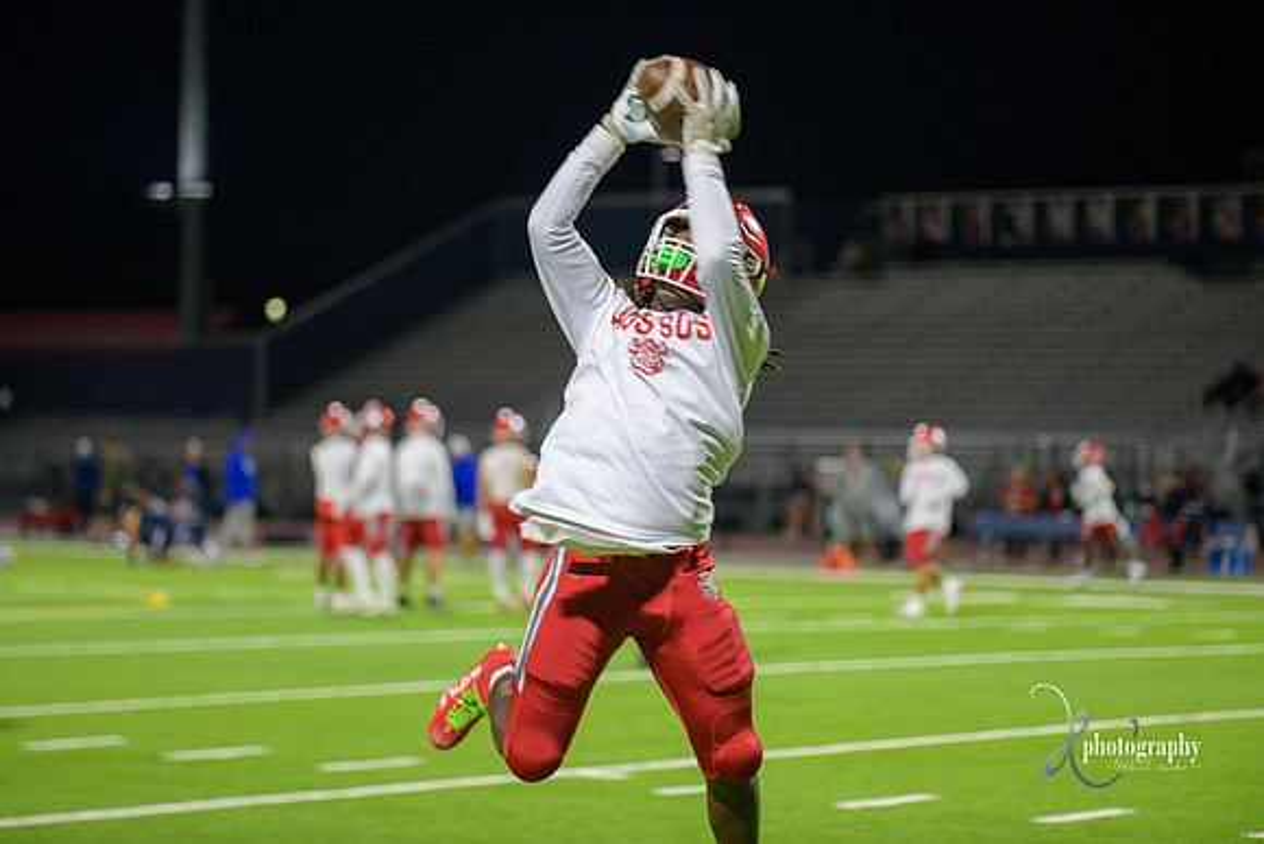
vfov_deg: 11.4
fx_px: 4214
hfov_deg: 17.1
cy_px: 422
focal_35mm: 120
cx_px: 632
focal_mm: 120
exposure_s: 1/250
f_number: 2.8
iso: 1250
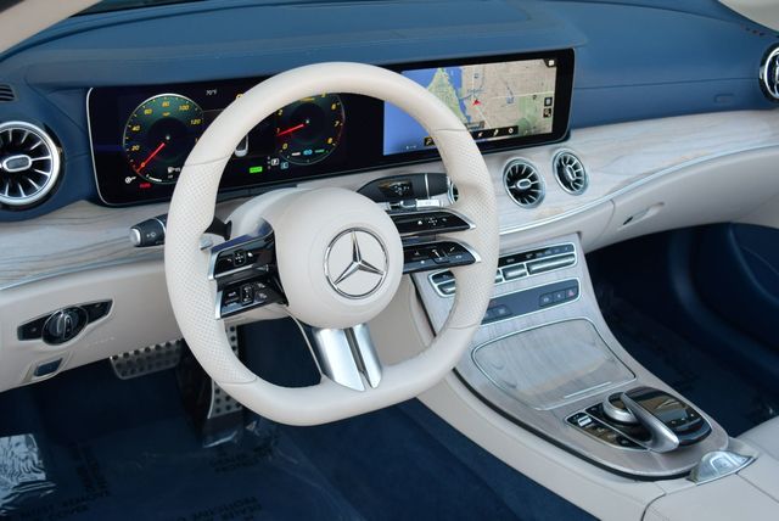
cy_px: 260
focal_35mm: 44
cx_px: 390
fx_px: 953
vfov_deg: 30.6
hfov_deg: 44.5
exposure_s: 1/250
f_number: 4
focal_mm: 22
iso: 450
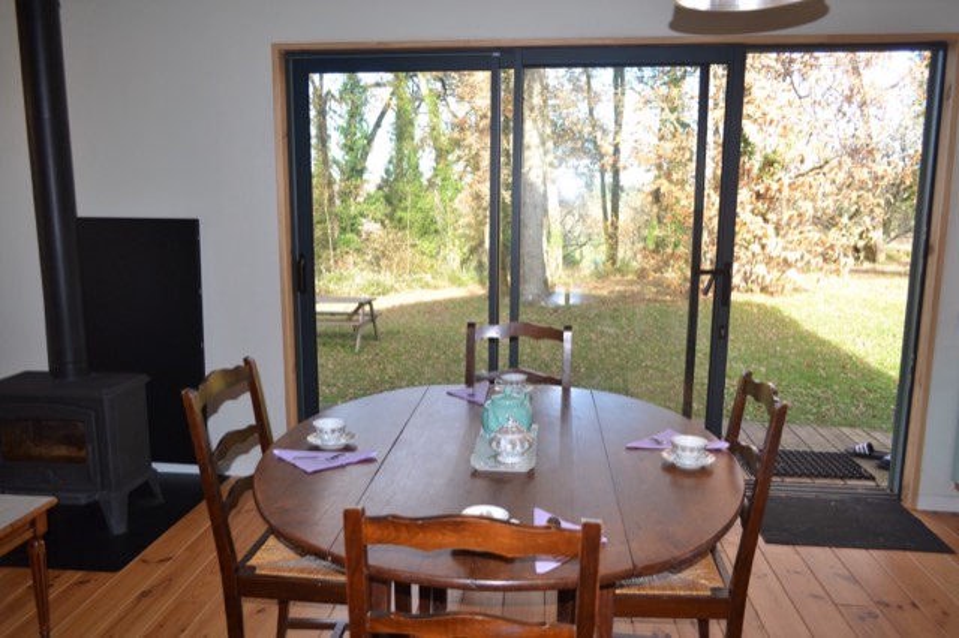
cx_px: 480
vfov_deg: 47.9
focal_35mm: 27
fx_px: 719
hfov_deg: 67.4
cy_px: 319
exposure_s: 1/125
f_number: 4
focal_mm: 18
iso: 220
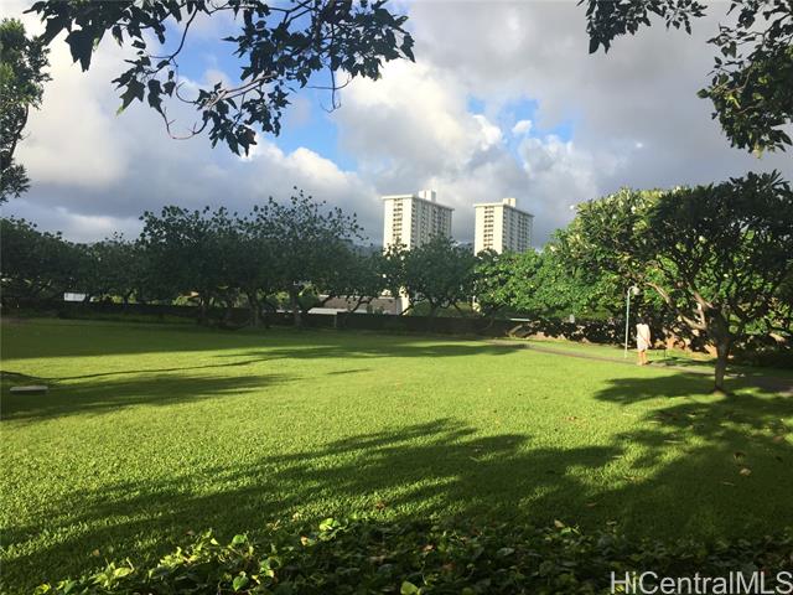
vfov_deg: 48.2
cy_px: 298
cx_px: 396
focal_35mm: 29
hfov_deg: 61.7
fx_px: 664
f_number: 2.2
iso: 32
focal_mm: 4.15
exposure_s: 1/1199
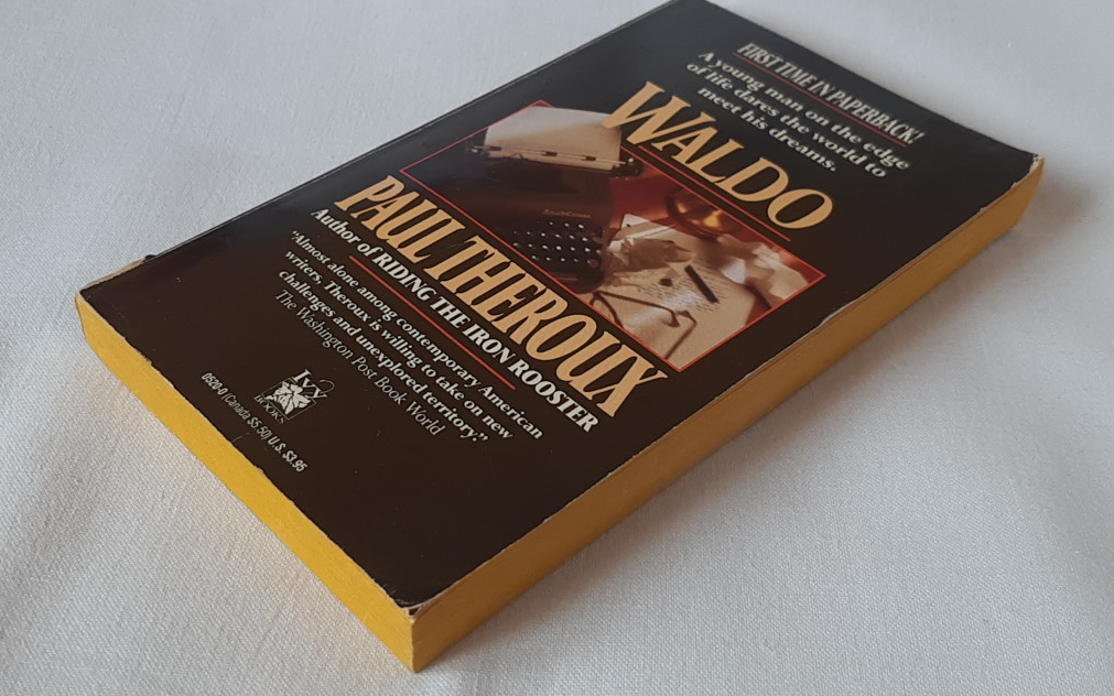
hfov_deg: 64.6
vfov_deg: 43.0
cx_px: 562
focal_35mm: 29
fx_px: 880
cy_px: 294
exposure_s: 1/100
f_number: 1.7
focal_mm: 3.93
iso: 193
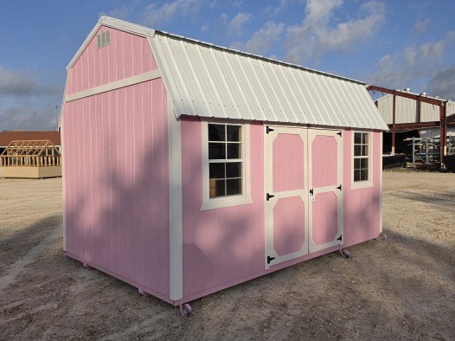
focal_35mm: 28
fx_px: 368
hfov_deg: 63.5
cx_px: 234
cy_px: 174
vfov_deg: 49.7
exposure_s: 1/7939
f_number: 1.4
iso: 50
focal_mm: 6.5
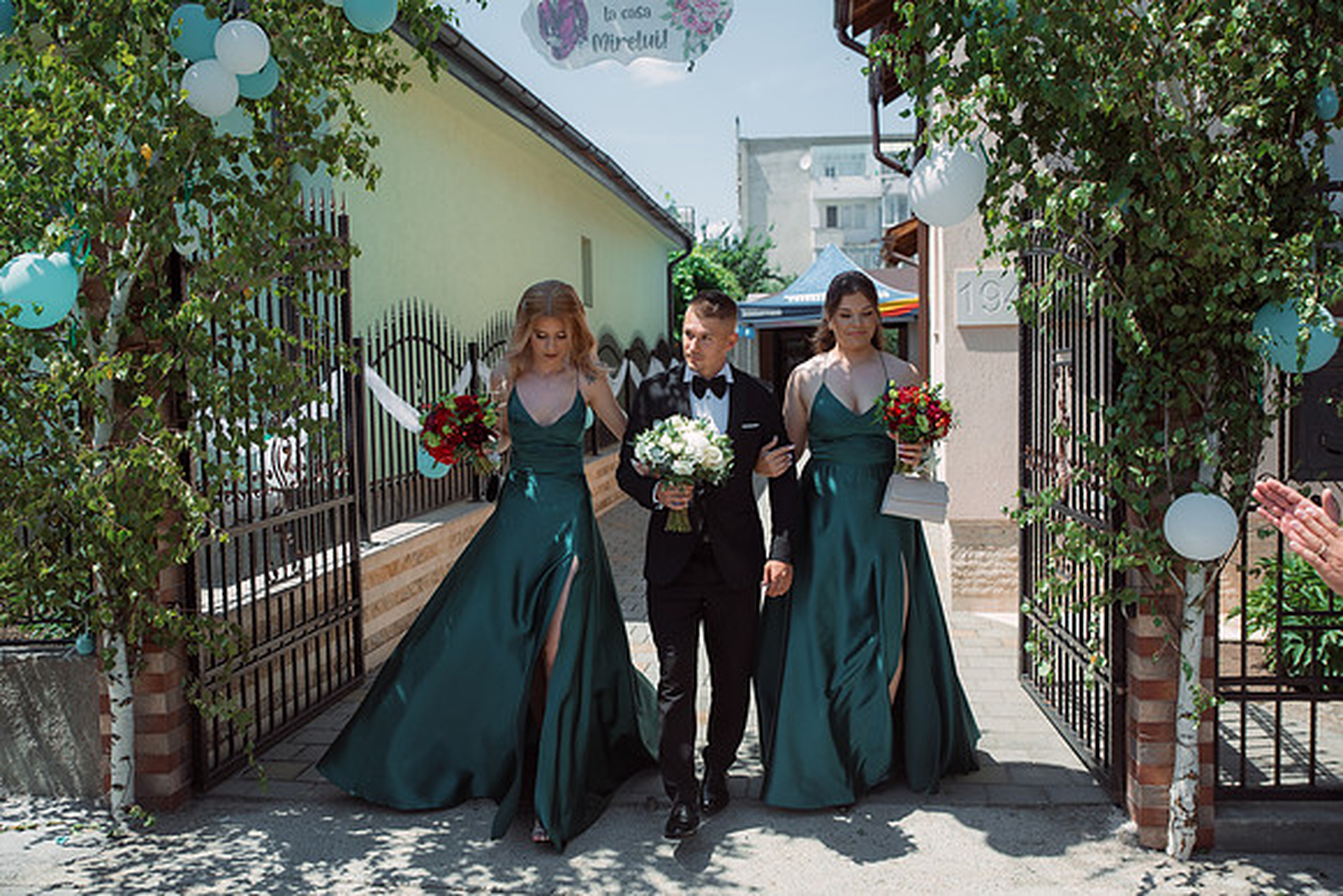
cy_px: 448
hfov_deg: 54.4
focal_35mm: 35
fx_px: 1306
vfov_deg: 37.9
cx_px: 672
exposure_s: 1/1250
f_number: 3.5
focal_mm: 35
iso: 160
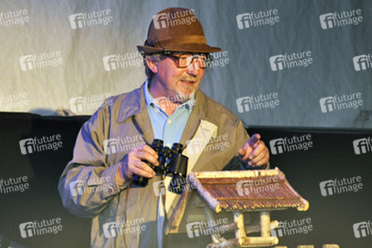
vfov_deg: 4.5
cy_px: 124
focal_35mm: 303
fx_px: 3130
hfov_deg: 6.8
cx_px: 185
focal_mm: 200
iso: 1000
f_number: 6.3
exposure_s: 1/60
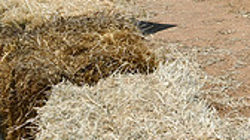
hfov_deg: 13.4
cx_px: 368
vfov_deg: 7.7
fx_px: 1006
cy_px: -121
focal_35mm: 152
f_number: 10
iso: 100
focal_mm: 28
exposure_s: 1/400
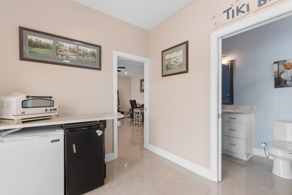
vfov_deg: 77.3
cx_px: 146
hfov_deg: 100.4
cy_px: 98
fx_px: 122
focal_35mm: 15
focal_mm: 10
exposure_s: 1/3
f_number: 4.5
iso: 100
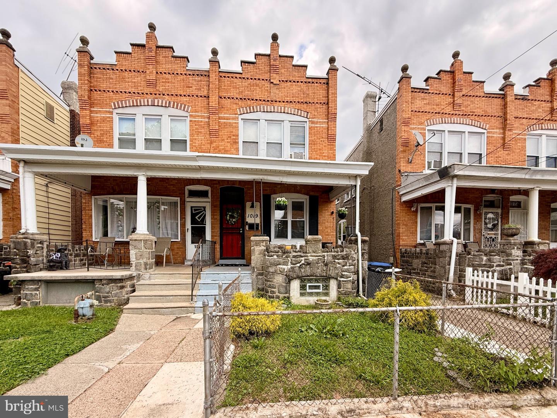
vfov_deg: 85.7
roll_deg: -0.9
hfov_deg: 102.1
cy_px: 209
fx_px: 225
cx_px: 278
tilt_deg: +6.8
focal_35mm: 14
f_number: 2.2
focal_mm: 2.22
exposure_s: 1/888
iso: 50
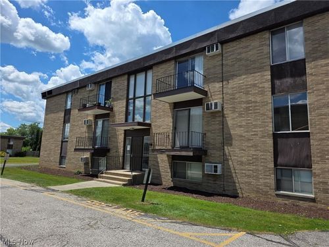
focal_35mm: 23
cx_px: 164
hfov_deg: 73.9
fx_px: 219
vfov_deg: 58.9
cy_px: 124
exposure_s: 1/7333
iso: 80
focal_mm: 6.3
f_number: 1.7
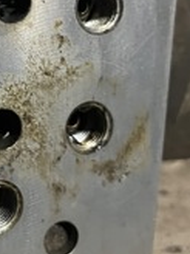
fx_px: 556
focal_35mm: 76
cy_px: 42
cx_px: -2
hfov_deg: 18.8
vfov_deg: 25.1
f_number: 1.6
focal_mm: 5.1
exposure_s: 1/33
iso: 640
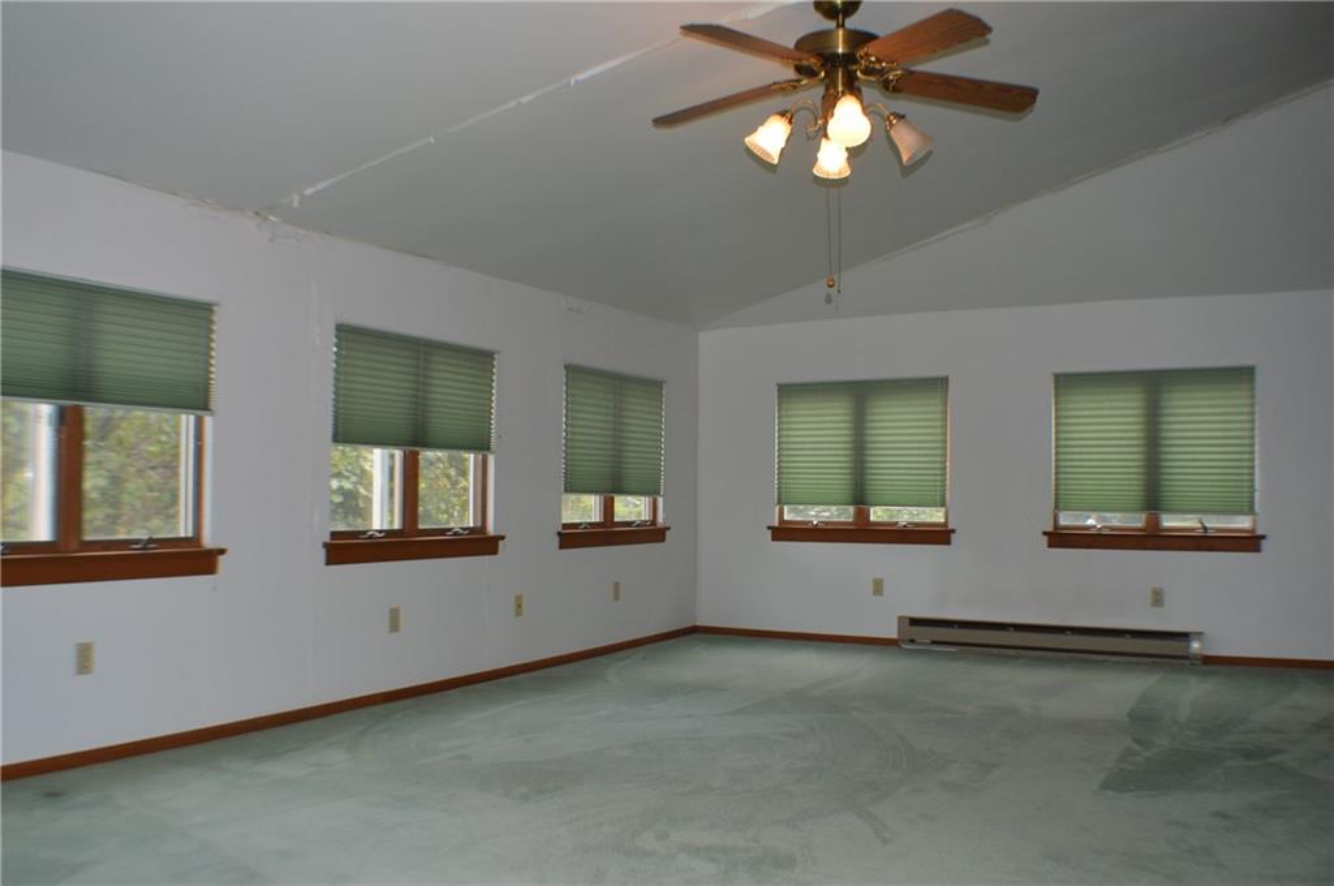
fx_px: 1443
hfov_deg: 49.6
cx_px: 667
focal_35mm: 39
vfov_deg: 34.1
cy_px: 443
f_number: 4.2
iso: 500
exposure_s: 1/60
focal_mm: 26
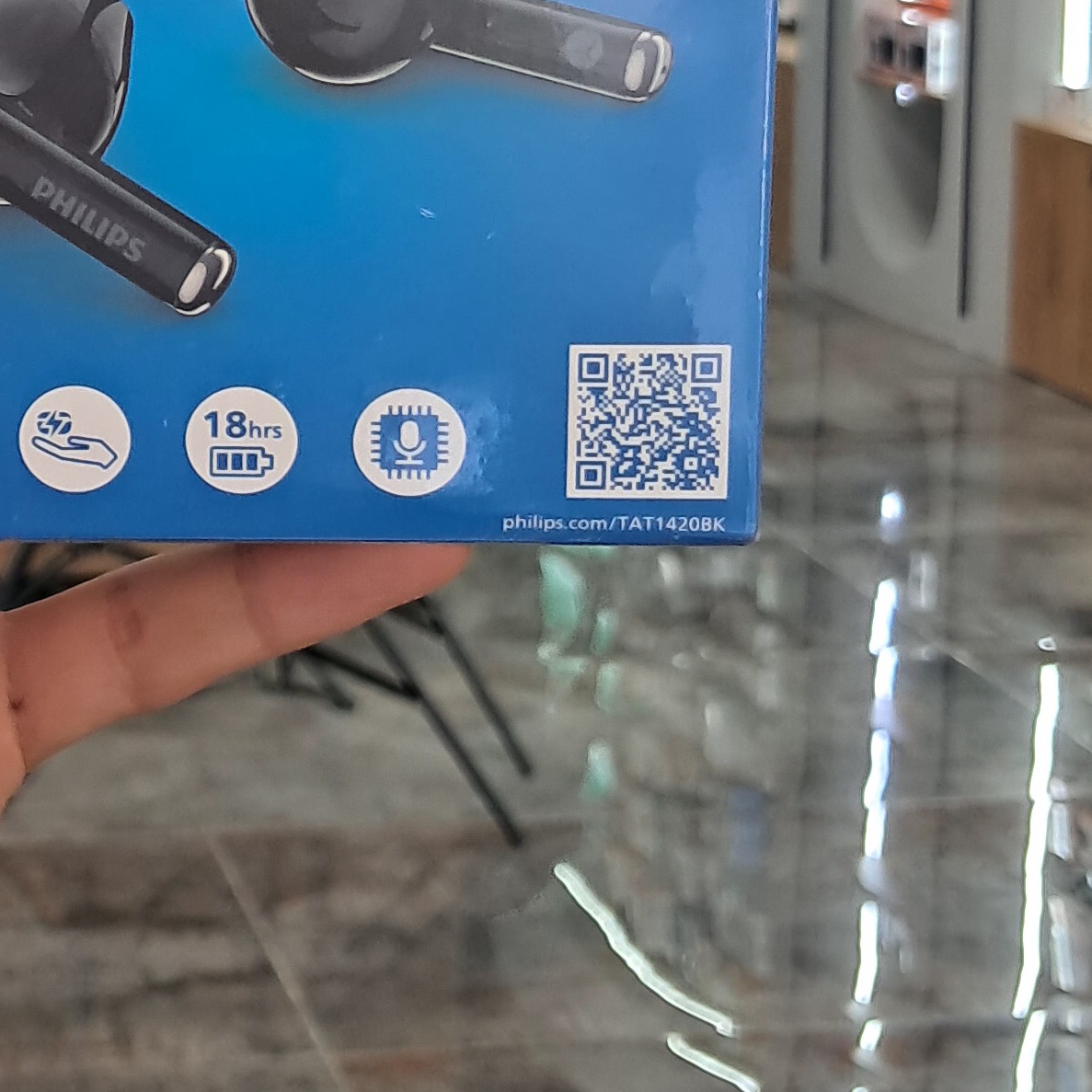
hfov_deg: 20.8
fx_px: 2927
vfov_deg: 20.6
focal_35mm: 82
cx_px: 141
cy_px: 39
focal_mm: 4
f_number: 1.8
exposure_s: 1/50
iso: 80
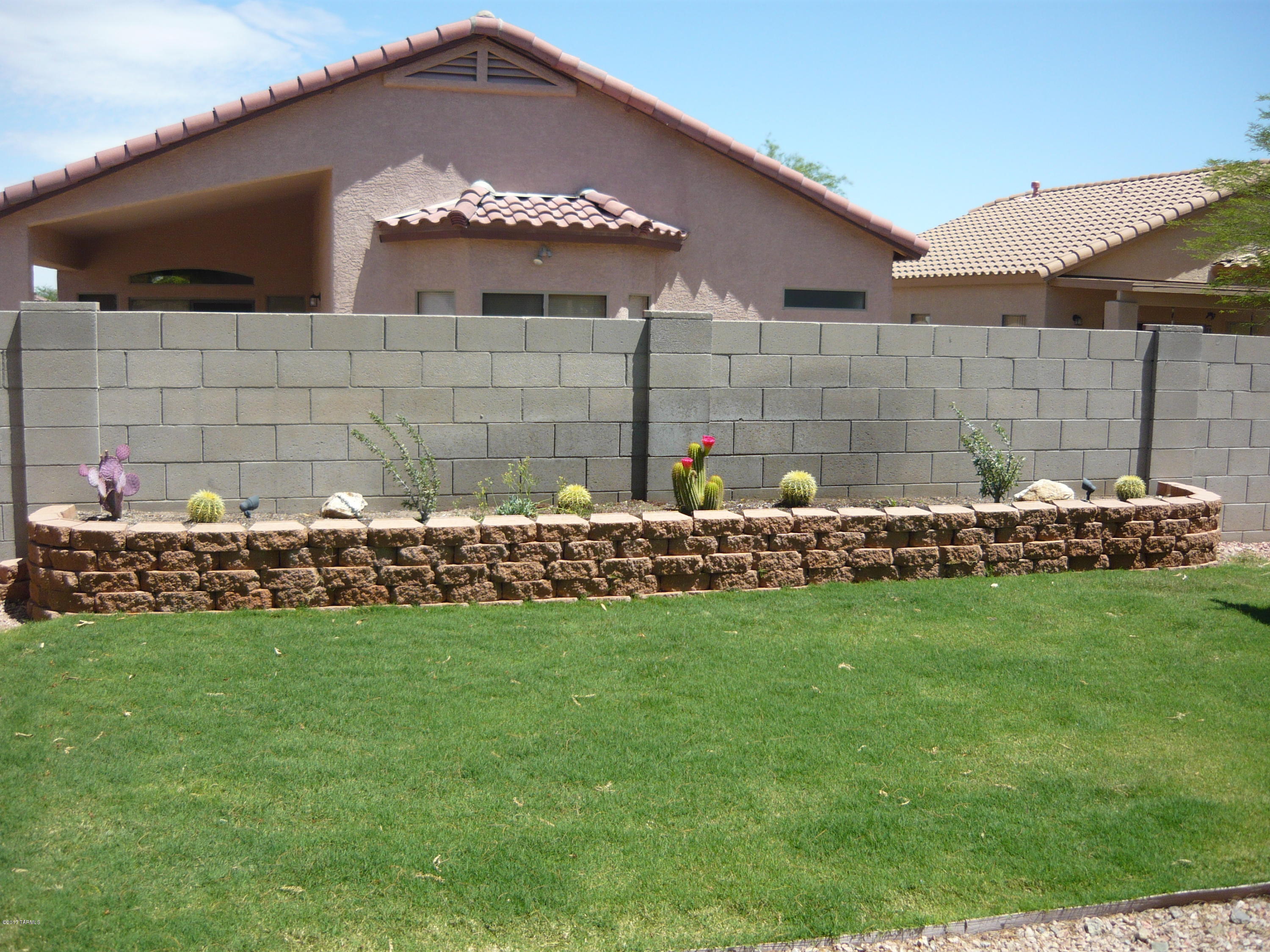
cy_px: 476
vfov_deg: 42.9
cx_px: 635
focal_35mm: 33
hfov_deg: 55.4
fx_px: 1211
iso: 100
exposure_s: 1/125
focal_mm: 5.5
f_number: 8
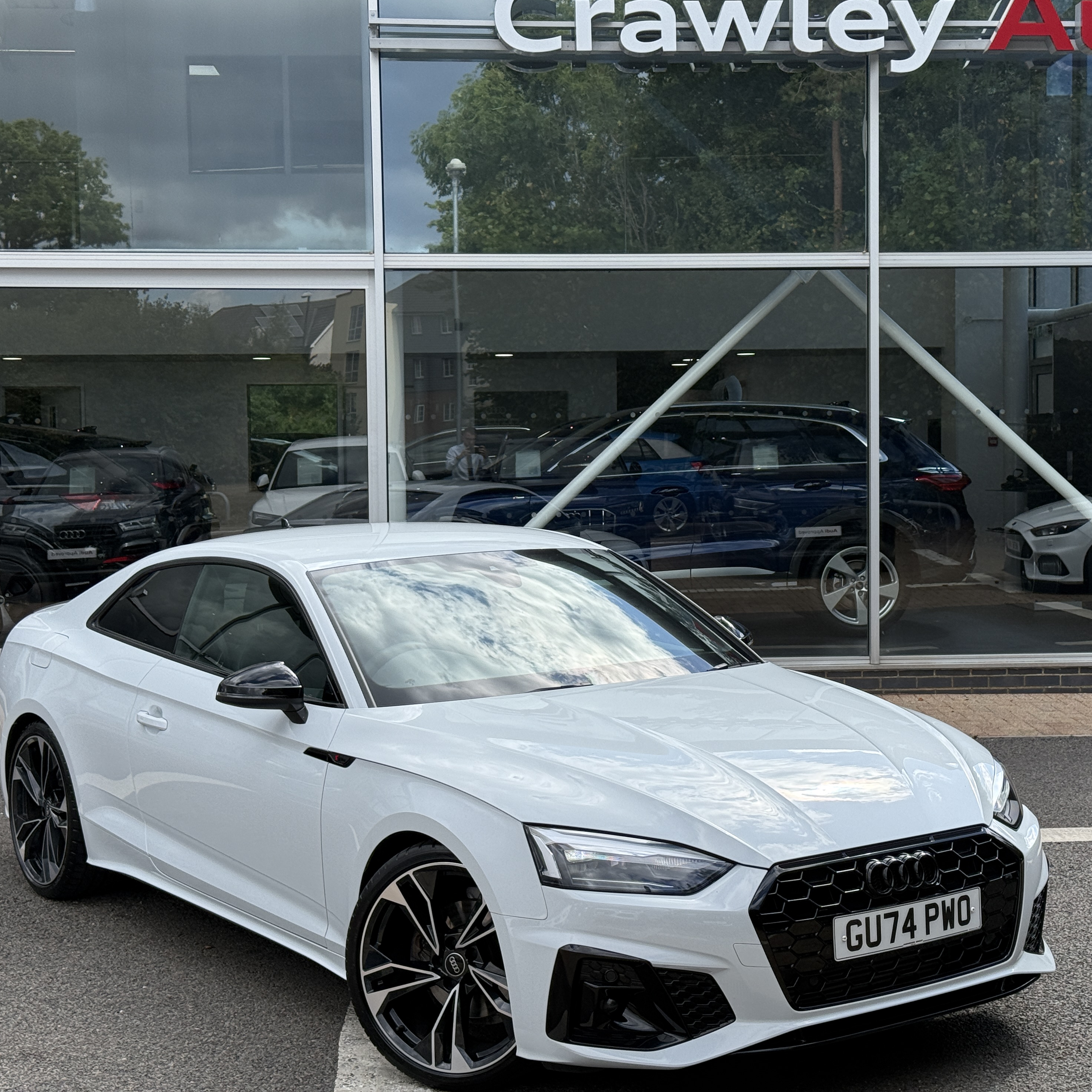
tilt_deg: -2.1
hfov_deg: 29.5
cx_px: 640
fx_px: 2070
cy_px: 533
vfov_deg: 29.6
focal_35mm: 58
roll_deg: +0.3
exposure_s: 1/3378
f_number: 1.78
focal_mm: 6.76
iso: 80
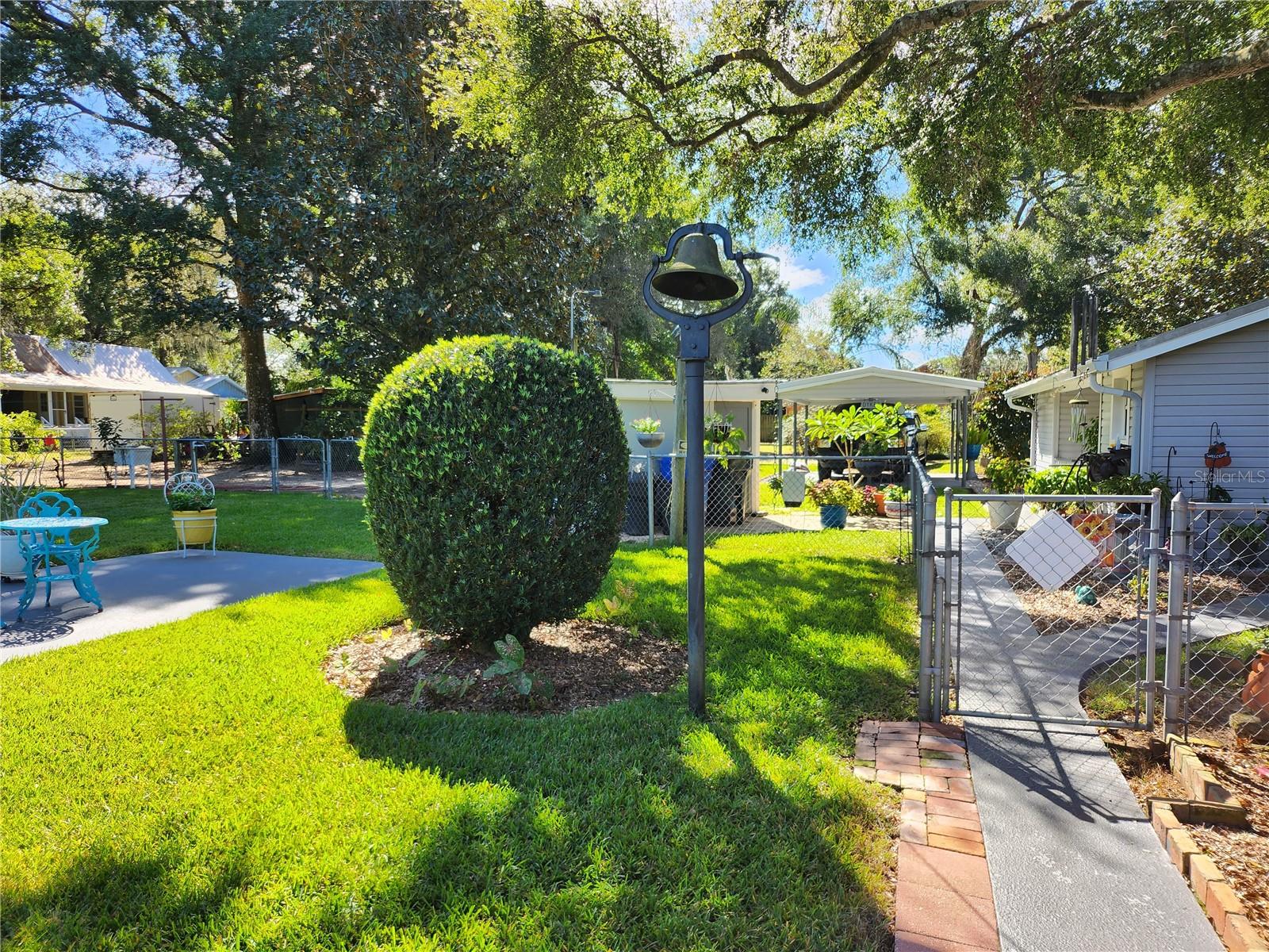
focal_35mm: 24
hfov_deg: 71.6
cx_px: 634
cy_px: 476
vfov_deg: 56.8
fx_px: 880
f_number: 1.8
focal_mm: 5
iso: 50
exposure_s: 1/579
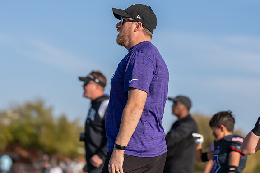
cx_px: 141
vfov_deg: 8.9
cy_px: 74
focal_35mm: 155
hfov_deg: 13.2
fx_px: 1119
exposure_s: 1/2500
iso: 200
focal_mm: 115
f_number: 2.8
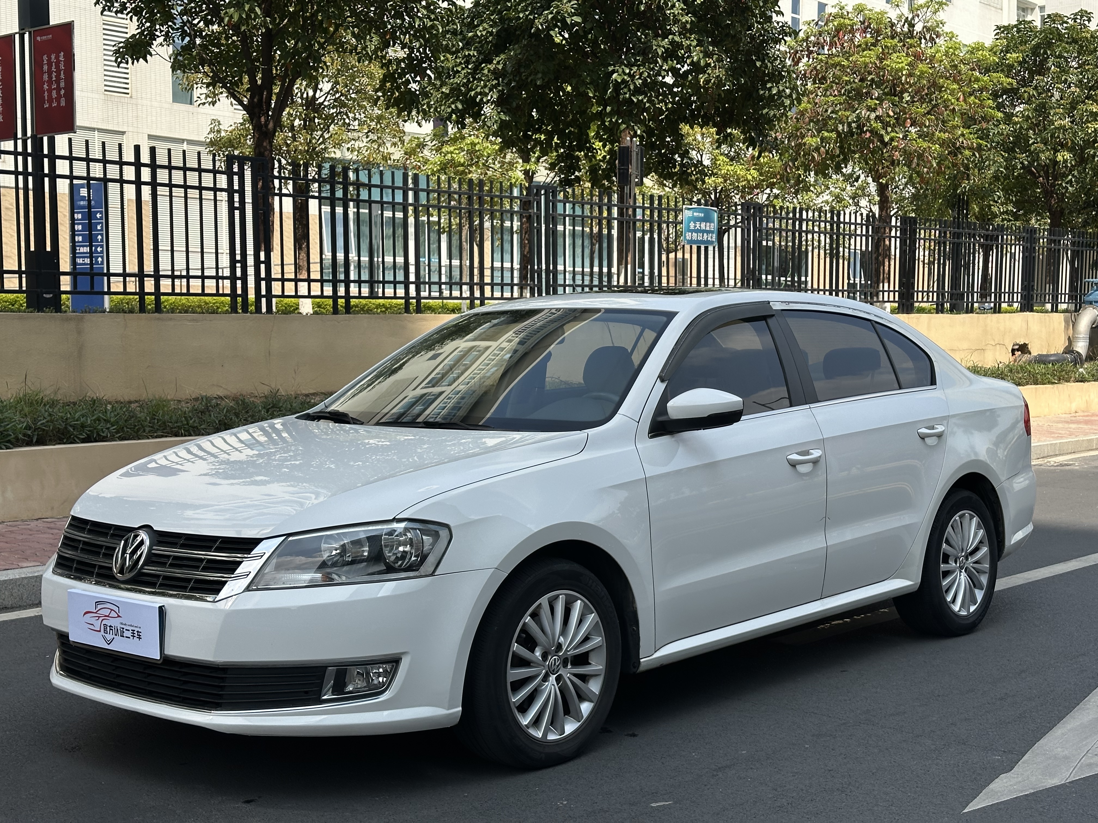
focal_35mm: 48
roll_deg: +0.5
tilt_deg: -3.4
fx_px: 1523
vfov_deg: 30.3
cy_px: 412
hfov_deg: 39.7
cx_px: 549
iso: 64
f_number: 1.78
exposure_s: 1/3155
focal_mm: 6.86
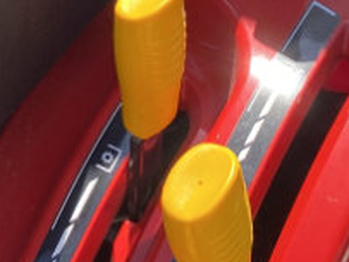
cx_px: -193
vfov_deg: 10.2
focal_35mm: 128
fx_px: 1290
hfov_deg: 14.3
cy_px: -350
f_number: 1.8
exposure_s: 1/693
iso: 32
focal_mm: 4.2
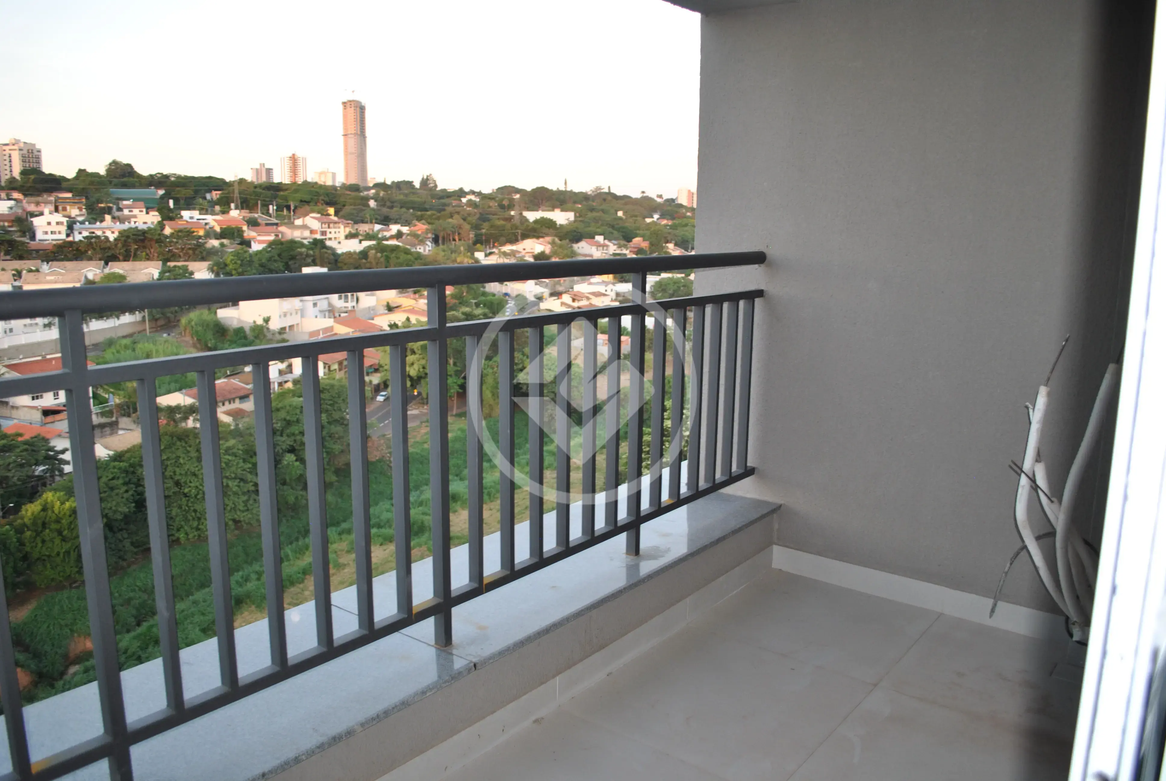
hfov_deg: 67.3
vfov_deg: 48.0
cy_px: 390
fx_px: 876
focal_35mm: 27
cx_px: 583
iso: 200
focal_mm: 18
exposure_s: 1/80
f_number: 3.5
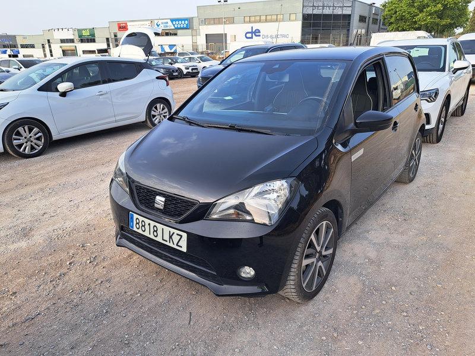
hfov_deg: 71.6
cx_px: 238
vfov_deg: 56.8
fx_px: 329
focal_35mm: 24
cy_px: 178
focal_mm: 5.23
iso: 50
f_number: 1.8
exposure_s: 1/333
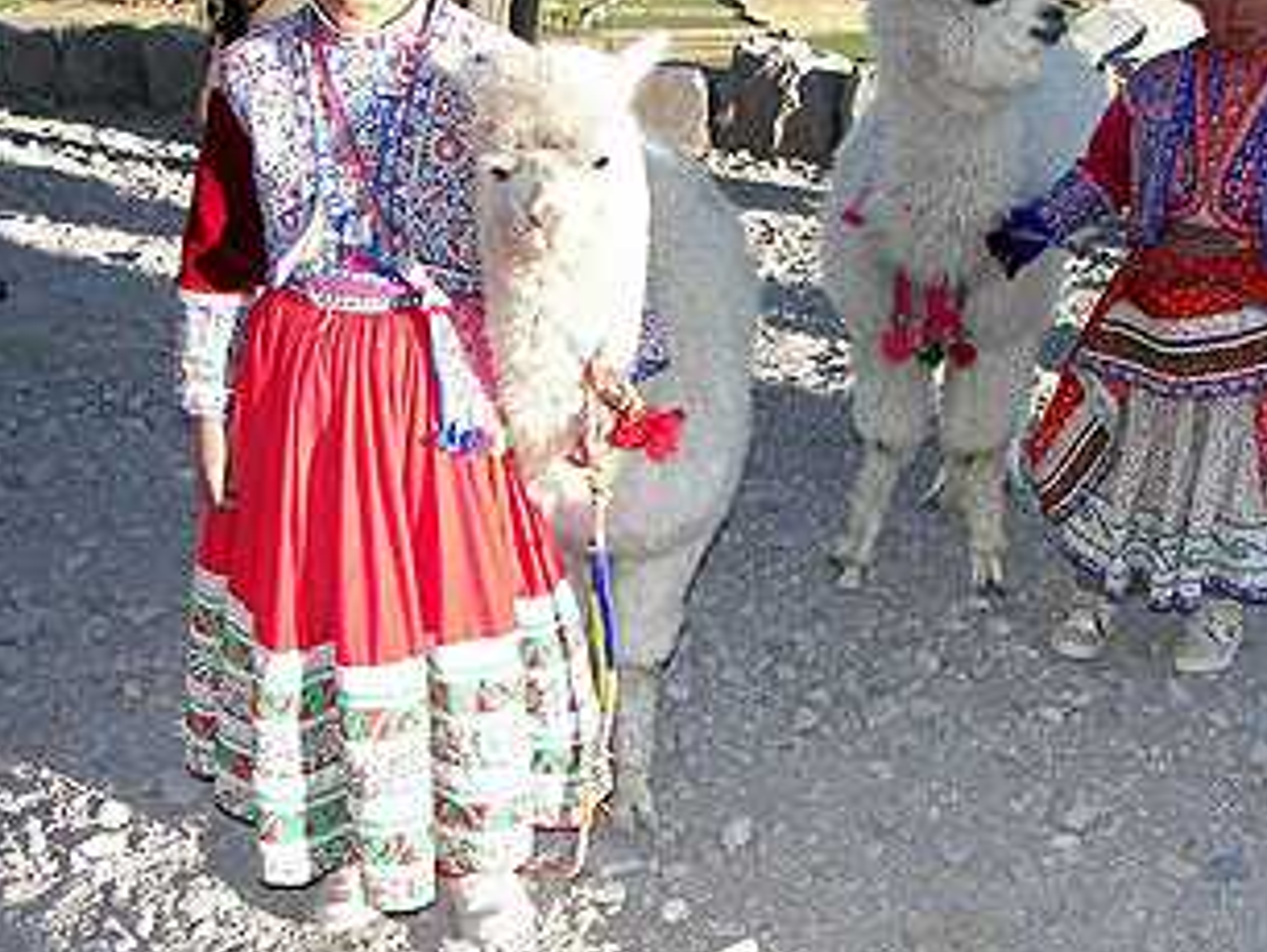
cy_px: 418
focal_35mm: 53
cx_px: 849
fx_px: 1941
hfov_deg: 35.8
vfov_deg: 27.5
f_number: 2.8
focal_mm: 6
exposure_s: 1/250
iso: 50
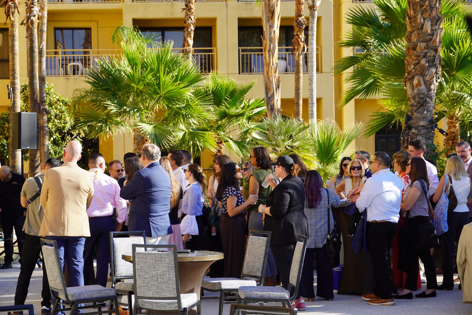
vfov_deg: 16.9
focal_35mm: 81
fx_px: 1062
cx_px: 236
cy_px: 158
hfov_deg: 25.1
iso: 100
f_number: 5.6
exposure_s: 1/125
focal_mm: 54
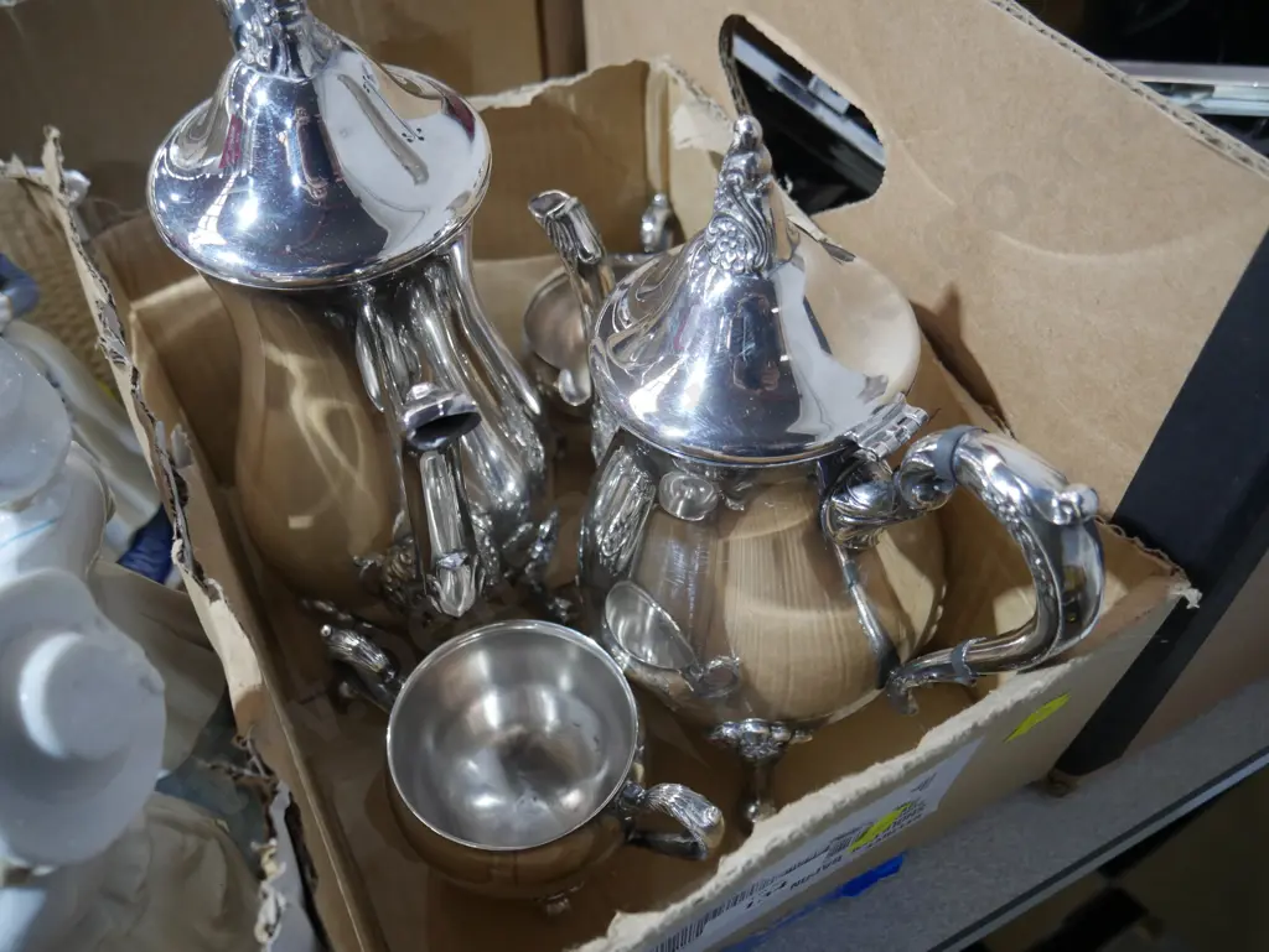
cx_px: 634
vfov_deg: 49.8
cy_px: 476
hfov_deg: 63.4
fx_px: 1027
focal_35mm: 28
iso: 800
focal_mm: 14
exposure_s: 1/60
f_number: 3.5
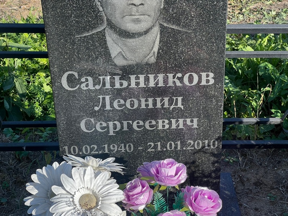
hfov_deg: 25.3
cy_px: 108
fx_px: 641
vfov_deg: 19.1
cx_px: 144
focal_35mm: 77
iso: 32
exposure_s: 1/201
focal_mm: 9
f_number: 2.8
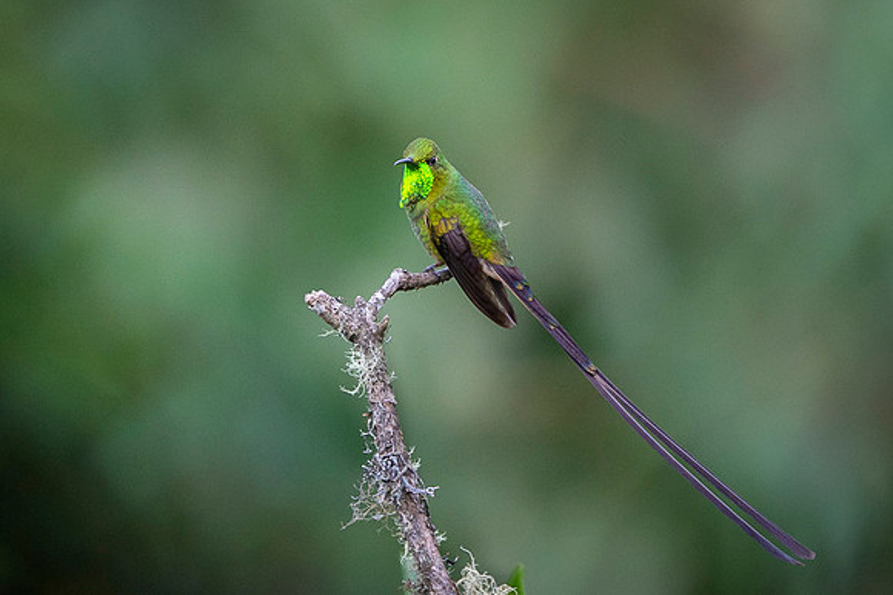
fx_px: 19449
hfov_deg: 2.6
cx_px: 679
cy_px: 224
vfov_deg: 1.8
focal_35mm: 785
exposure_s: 1/3200
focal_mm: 500
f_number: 4
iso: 2500
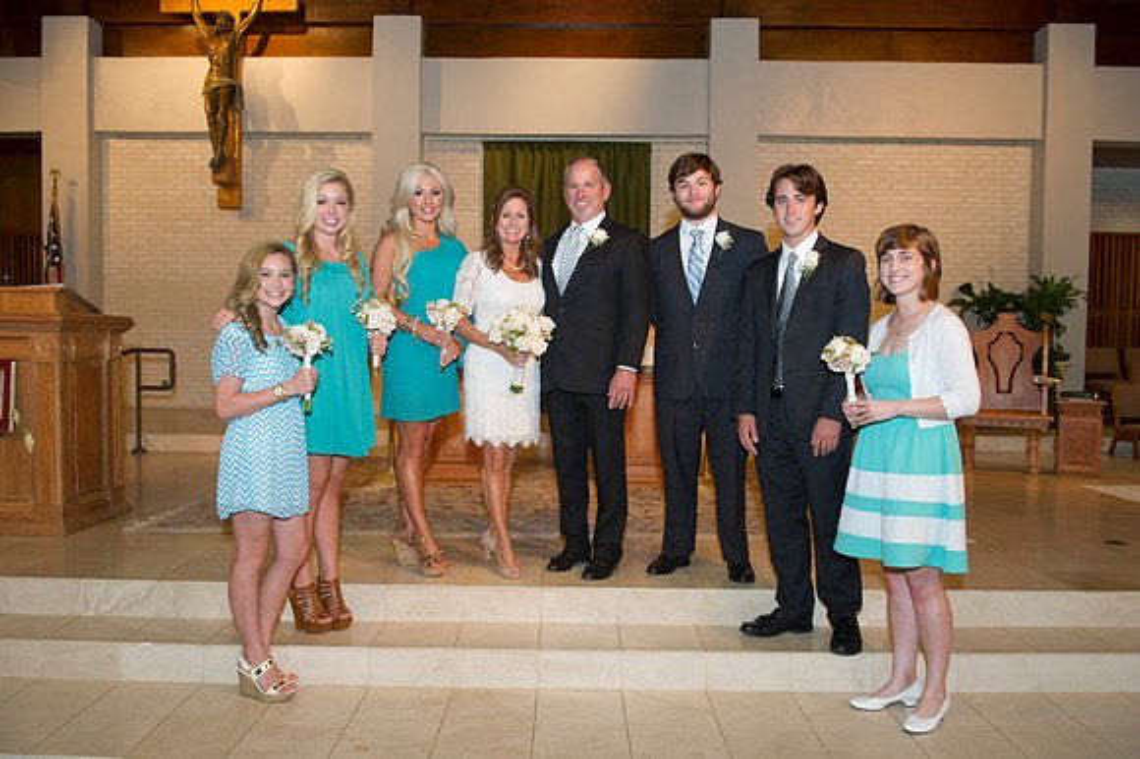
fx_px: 886
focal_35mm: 28
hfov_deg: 65.5
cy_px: 380
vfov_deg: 46.4
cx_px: 570
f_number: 5.6
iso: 1250
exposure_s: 1/125
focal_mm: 28
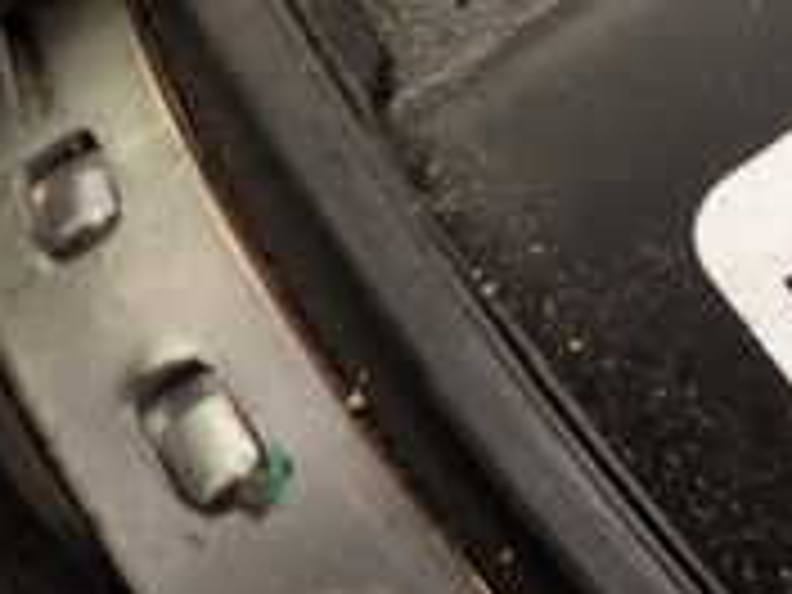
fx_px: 1945
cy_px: 220
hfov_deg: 19.4
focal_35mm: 85
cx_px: 1260
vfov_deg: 17.3
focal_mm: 4.5
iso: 160
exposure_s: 1/60
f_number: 2
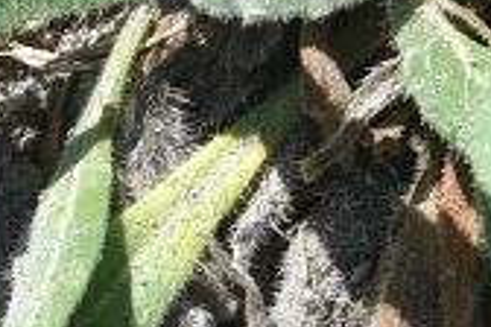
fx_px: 5264
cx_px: 175
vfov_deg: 3.5
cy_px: -320
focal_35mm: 386
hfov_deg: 5.3
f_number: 10
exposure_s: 1/125
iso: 100
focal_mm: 50
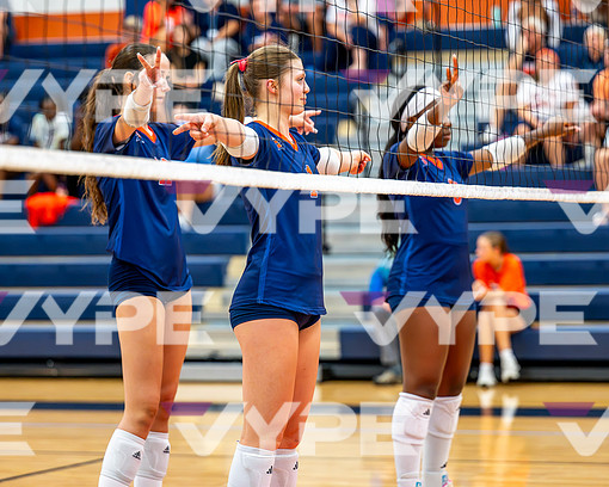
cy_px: 223
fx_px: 2559
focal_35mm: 142
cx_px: 289
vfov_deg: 10.9
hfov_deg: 13.6
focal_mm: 110
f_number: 2.8
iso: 5000
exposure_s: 1/800
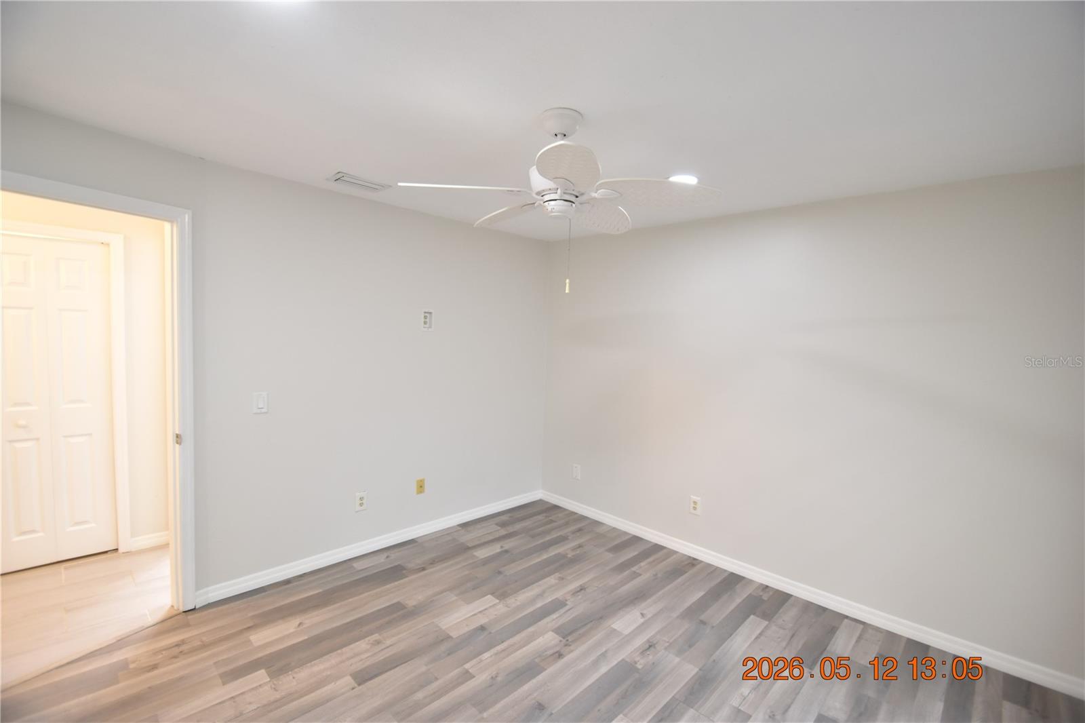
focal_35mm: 15
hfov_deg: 100.4
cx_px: 542
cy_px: 362
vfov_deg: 77.3
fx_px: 452
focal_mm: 10
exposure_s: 1/20
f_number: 3.5
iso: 800
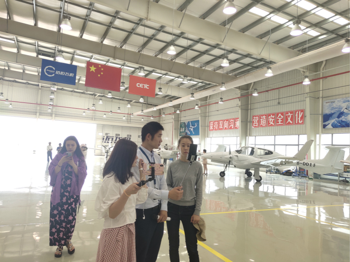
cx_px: 175
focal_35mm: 29
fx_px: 293
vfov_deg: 48.2
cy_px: 131
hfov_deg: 61.7
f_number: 1.8
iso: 57
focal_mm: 4.27
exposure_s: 1/100
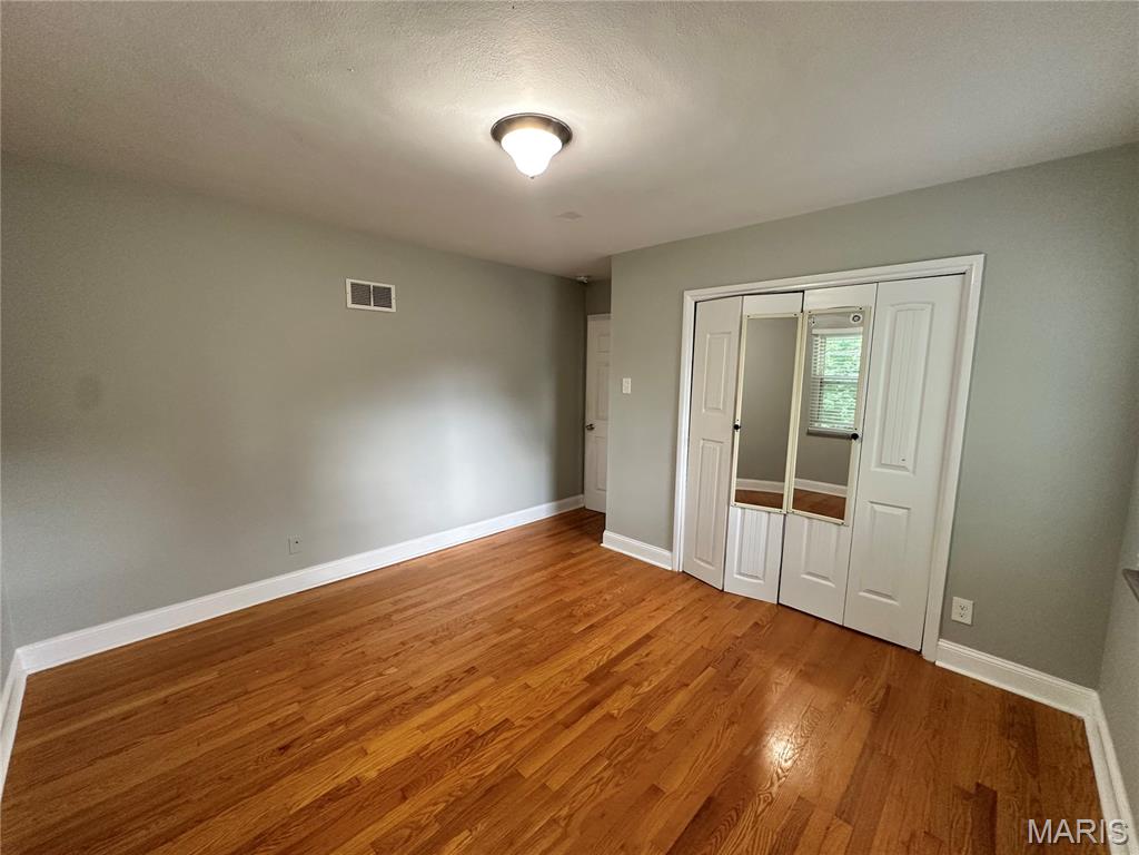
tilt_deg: -6.9
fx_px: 461
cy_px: 428
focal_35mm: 14
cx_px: 570
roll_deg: -0.7
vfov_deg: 85.7
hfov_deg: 102.1
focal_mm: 2.22
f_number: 2.2
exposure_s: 1/60
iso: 250
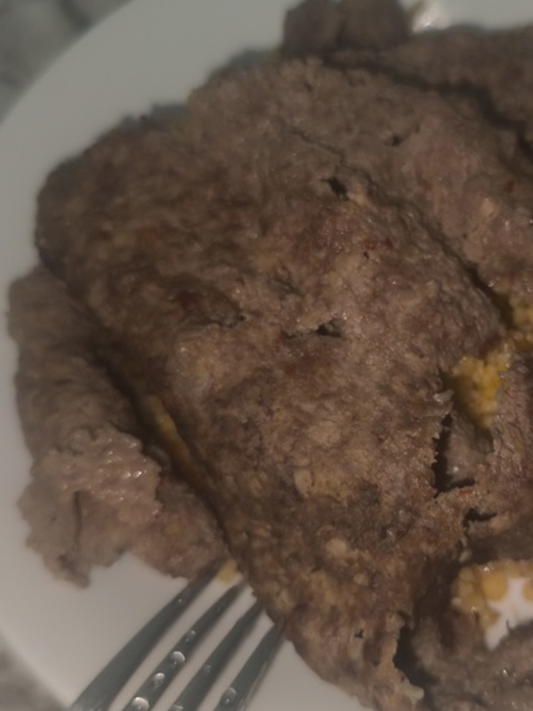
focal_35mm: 41
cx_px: 412
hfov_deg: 34.3
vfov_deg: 45.8
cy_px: 375
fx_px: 842
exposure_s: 1/50
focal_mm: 6.57
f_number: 1.6
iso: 500
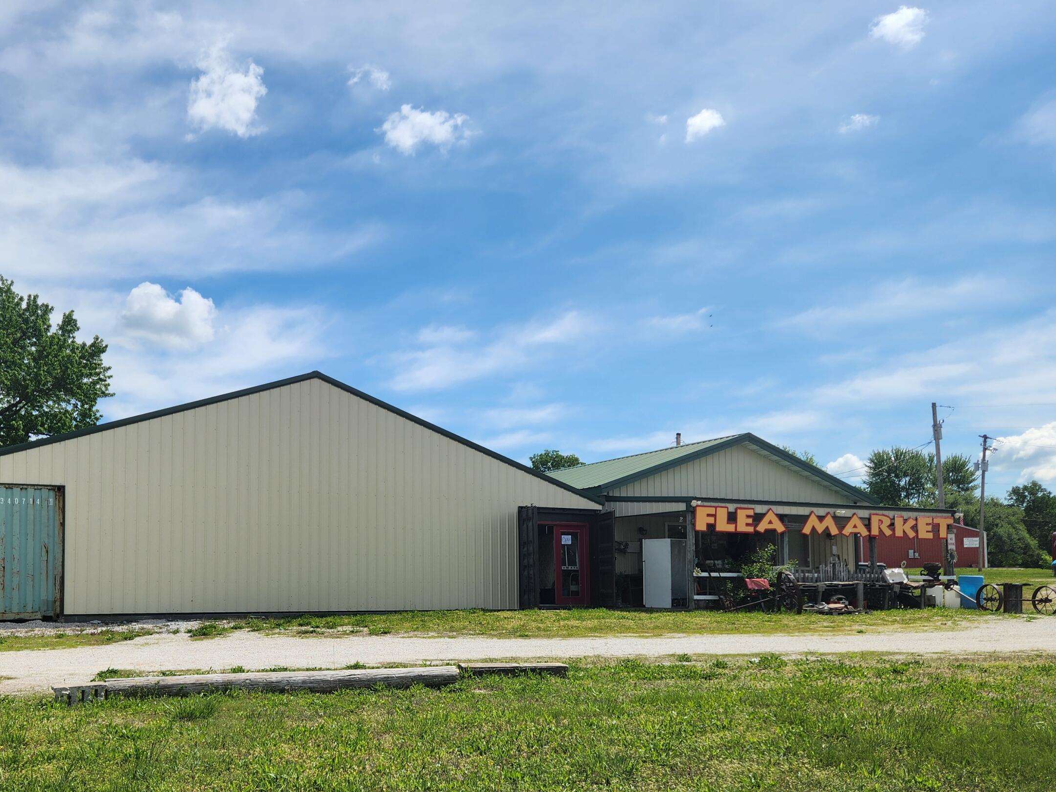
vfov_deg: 43.4
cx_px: 405
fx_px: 976
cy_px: 543
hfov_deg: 56.2
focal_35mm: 32
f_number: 1.8
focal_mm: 5.4
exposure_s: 1/2510
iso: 20
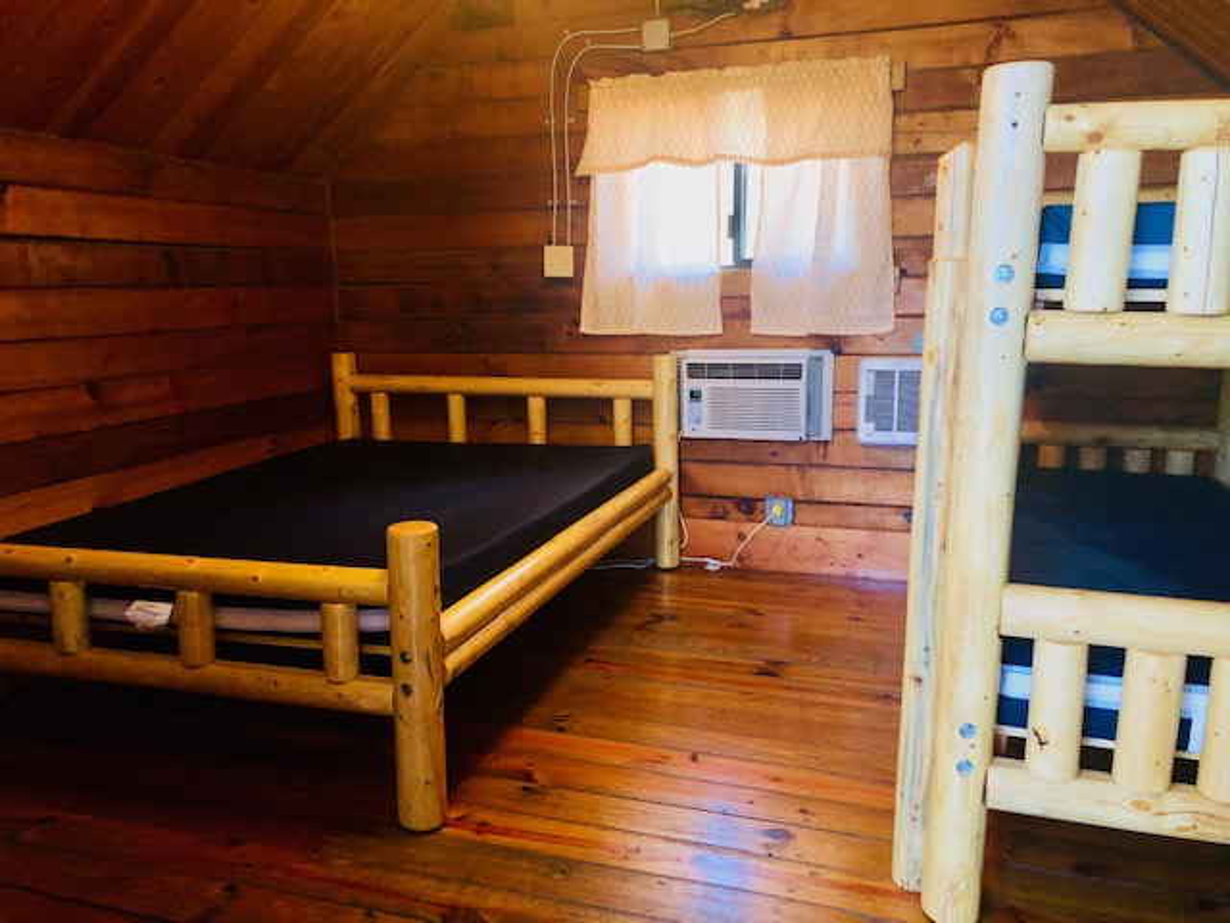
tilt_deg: -10.6
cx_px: 615
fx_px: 995
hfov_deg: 63.4
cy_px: 462
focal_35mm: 28
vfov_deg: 49.7
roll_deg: +0.3
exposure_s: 1/120
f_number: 1.8
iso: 64
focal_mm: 4
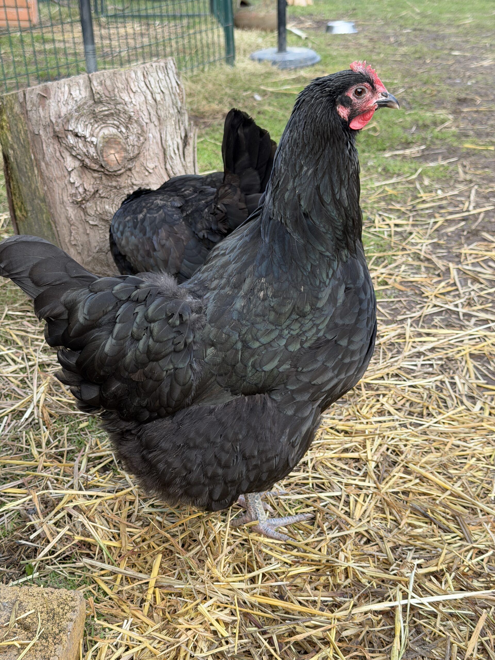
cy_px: 330
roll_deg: +2.9
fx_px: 915
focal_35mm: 48
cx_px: 248
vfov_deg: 39.7
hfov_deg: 30.3
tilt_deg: -22.9
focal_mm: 6.76
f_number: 1.78
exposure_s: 1/121
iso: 50
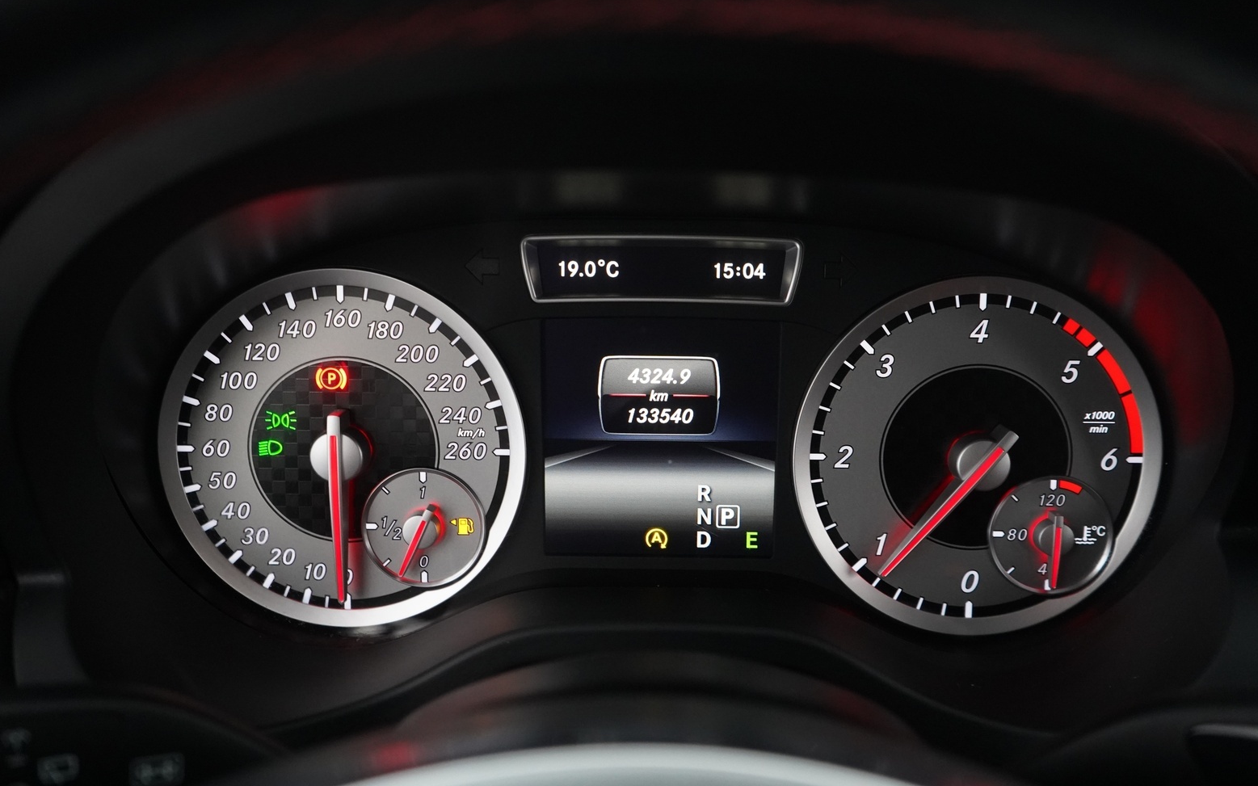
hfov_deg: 55.3
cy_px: 421
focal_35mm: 35
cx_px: 648
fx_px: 1200
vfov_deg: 36.3
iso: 5000
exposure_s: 1/40
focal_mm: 33
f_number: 4.5
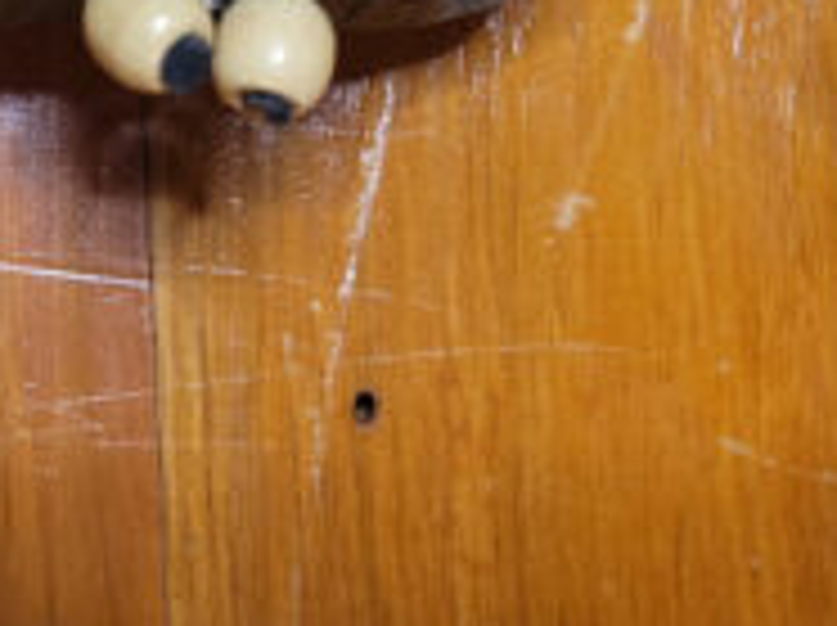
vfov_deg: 16.4
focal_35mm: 84
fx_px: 2028
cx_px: -166
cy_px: -225
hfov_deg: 21.6
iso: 500
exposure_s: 1/40
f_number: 1.8
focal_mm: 5.4
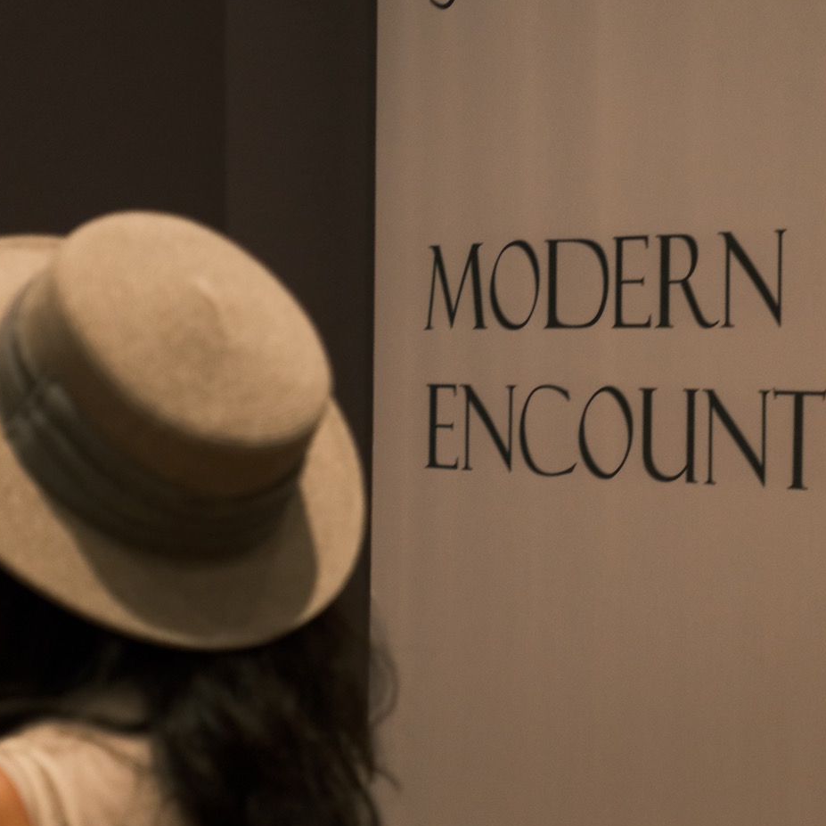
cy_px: 389
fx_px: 2673
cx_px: 546
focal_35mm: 99
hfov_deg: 17.5
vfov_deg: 17.6
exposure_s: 1/60
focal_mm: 40.3
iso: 3200
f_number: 2.8
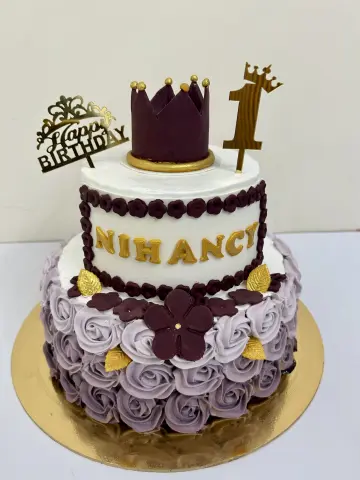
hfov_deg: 53.1
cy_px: 240
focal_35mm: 26
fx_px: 361
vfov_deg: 67.3
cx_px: 180
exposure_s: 1/50
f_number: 1.5
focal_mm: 5.7
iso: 80
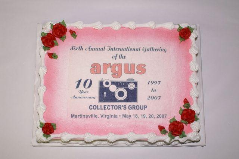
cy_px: 80
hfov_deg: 43.6
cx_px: 120
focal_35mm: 45
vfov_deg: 29.8
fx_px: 299
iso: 400
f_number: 5.6
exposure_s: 1/60
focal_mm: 30
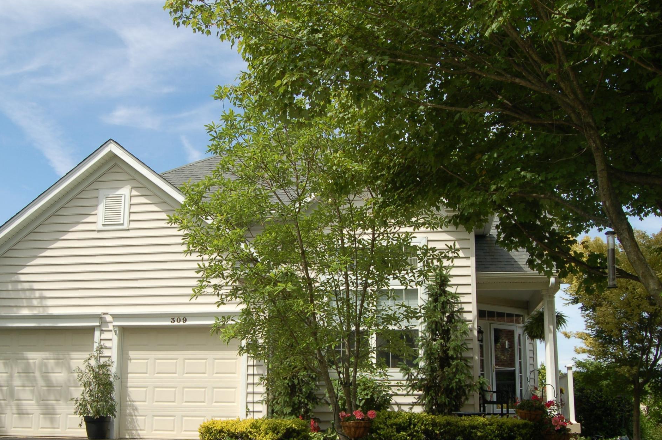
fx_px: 661
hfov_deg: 53.2
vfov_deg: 36.8
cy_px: 229
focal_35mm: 36
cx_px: 343
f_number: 8
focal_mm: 22
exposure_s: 1/250
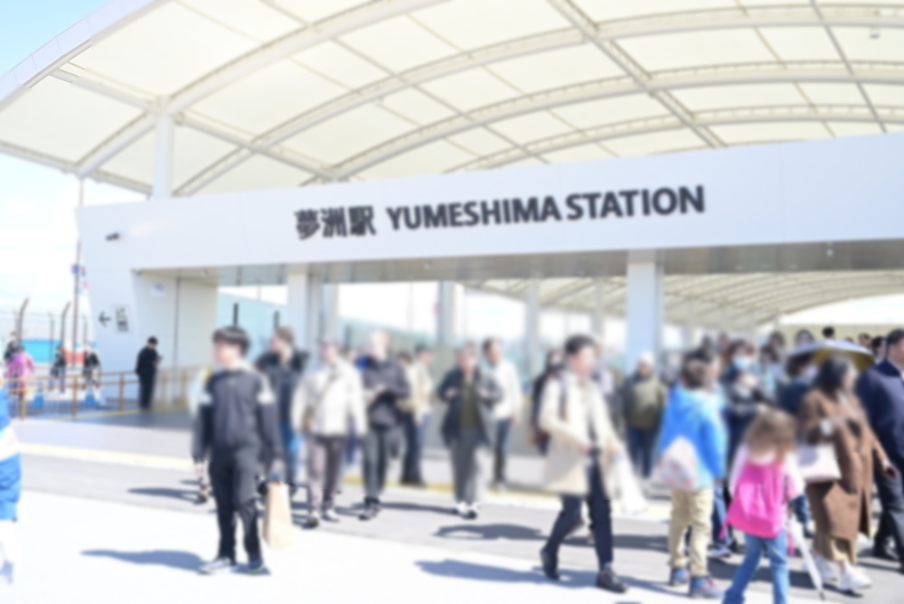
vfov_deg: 34.3
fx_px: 980
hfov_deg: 49.5
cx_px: 452
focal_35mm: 39
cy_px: 302
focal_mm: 39
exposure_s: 1/2500
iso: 1600
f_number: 5
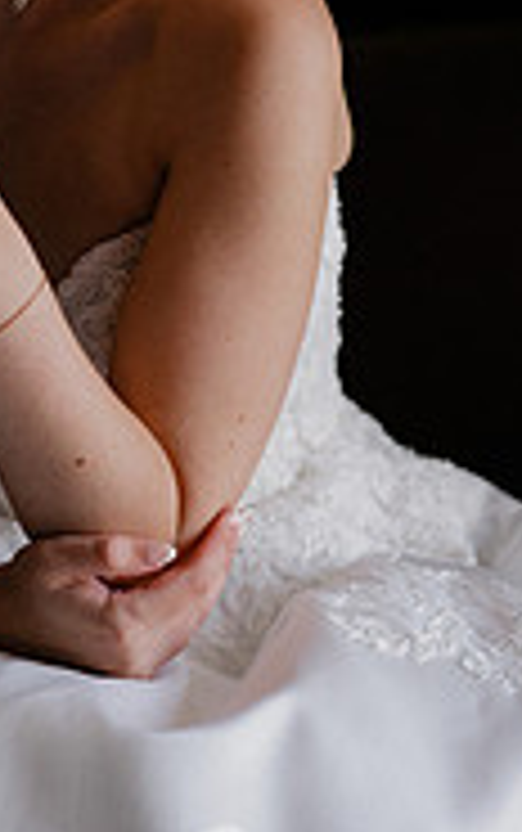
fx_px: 2816
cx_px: 108
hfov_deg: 10.6
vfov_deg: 16.7
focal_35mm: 124
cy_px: 130
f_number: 2.5
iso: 1000
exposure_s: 1/640
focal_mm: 50
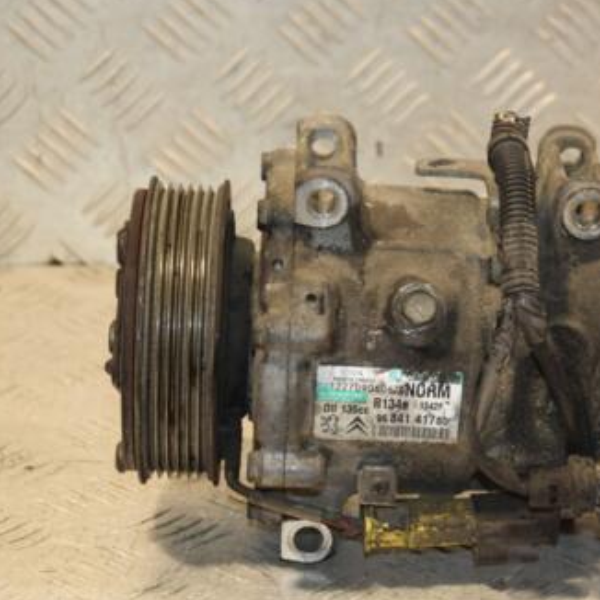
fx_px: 2392
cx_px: 473
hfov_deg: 14.2
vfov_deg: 14.3
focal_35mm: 122
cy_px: 328
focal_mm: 52
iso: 800
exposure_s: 1/160
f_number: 5
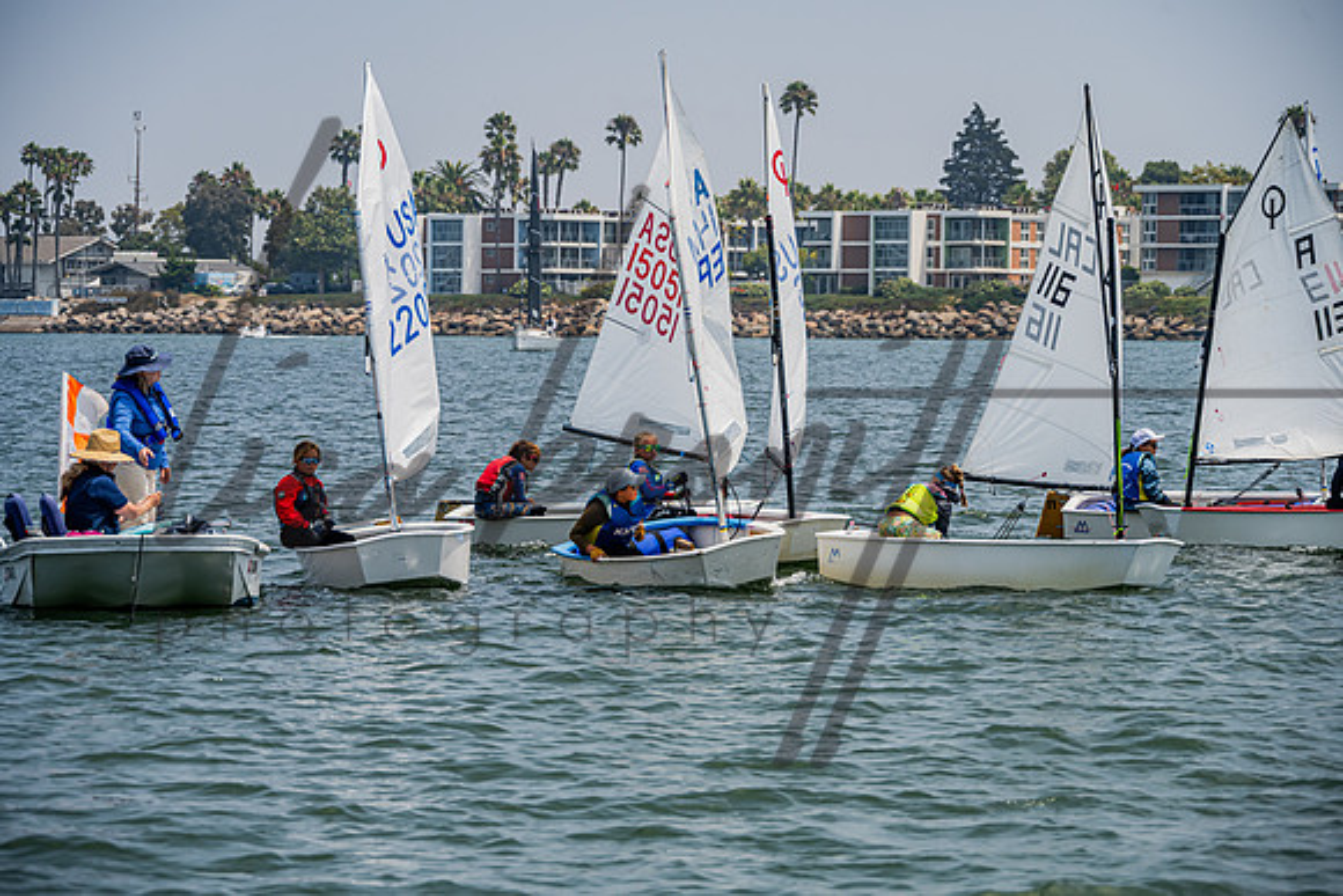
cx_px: 672
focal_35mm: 142
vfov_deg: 9.6
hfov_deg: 14.4
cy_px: 448
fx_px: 5310
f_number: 7.1
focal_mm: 140
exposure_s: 1/1250
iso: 320
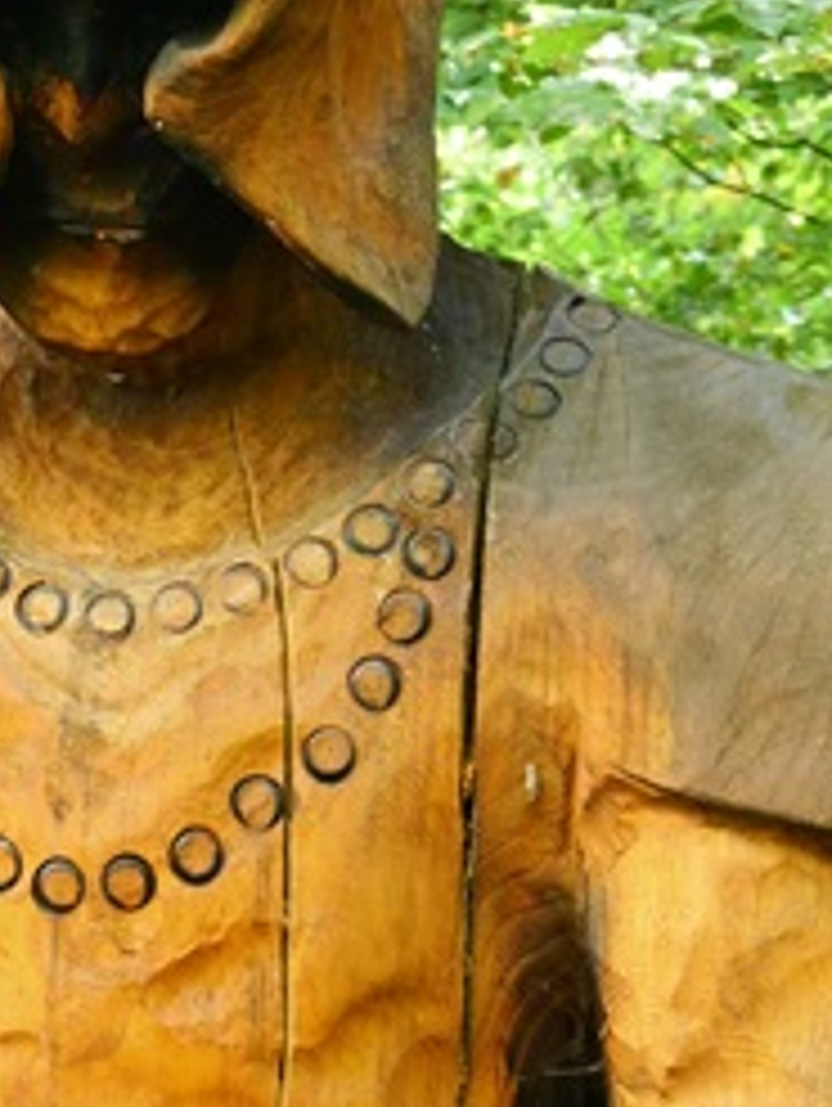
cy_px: 981
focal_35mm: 182
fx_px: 5822
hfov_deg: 8.2
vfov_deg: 10.8
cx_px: 364
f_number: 8
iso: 3200
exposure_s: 1/25
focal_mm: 28
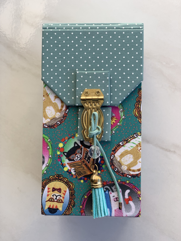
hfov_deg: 28.0
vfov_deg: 36.8
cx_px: 90
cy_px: 120
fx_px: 363
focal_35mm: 52
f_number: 2.4
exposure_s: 1/322
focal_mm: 6
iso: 16
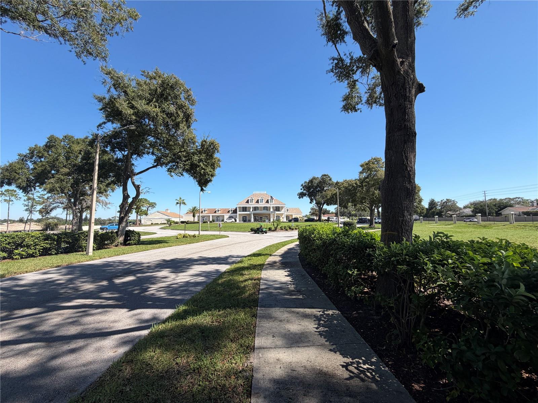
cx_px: 269
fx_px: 218
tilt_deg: +4.9
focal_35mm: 14
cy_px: 202
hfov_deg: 102.1
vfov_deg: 85.7
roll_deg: +0.7
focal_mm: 2.22
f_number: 2.2
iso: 32
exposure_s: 1/770
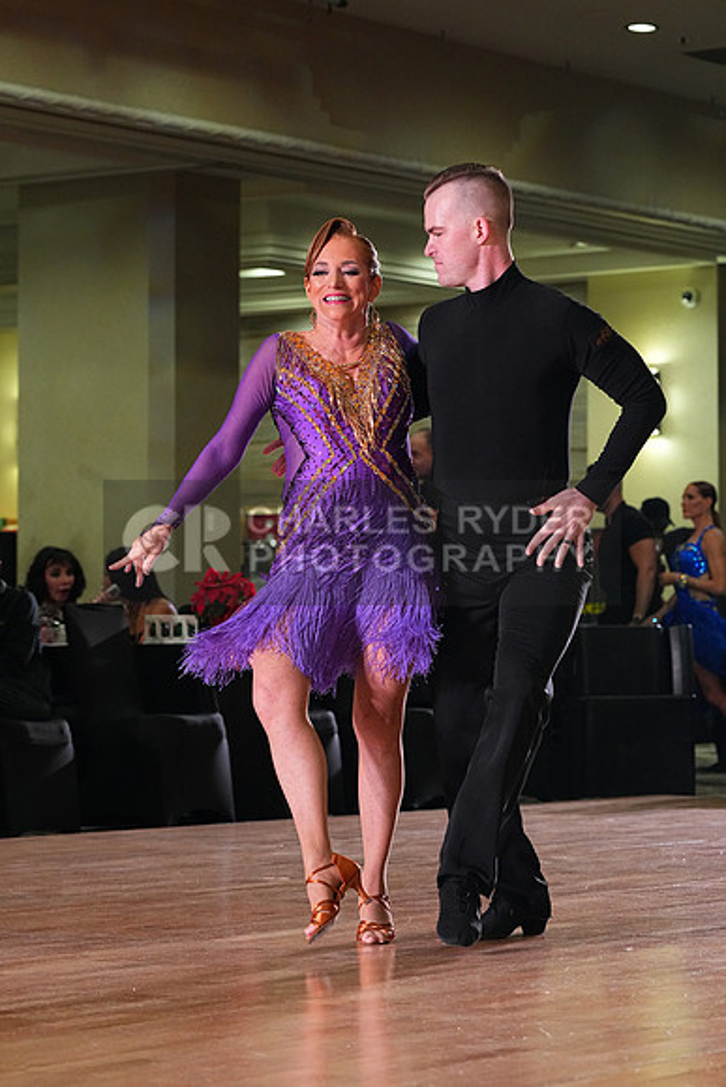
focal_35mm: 111
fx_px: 3355
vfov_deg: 18.4
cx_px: 363
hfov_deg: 12.3
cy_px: 544
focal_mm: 111
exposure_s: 1/320
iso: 5000
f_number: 5.6
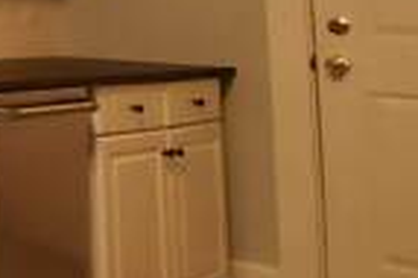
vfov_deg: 20.2
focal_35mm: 63
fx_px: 731
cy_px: -53
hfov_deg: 18.3
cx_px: -449
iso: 500
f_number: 2.2
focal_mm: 1.8
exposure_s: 1/39
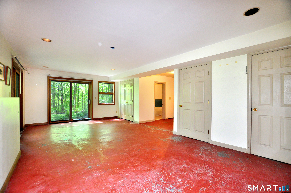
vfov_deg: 77.2
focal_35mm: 15
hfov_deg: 100.5
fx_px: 121
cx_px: 146
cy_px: 96
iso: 800
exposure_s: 1/50
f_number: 4
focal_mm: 10
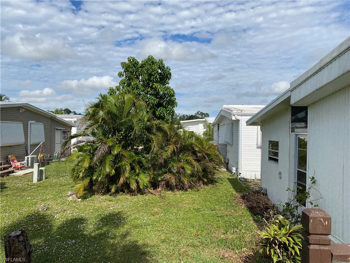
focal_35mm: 26
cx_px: 175
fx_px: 263
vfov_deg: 53.1
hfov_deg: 67.3
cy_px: 132
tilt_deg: +0.3
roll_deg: -1.2
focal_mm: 4.25
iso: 32
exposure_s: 1/4444
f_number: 1.8
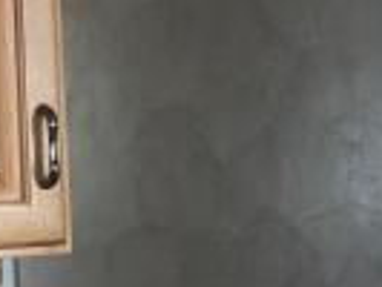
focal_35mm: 135
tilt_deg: -6.2
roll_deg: +2.0
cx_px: 325
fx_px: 1491
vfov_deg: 10.8
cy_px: 342
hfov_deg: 14.5
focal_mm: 4
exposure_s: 1/24
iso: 32
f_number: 1.8
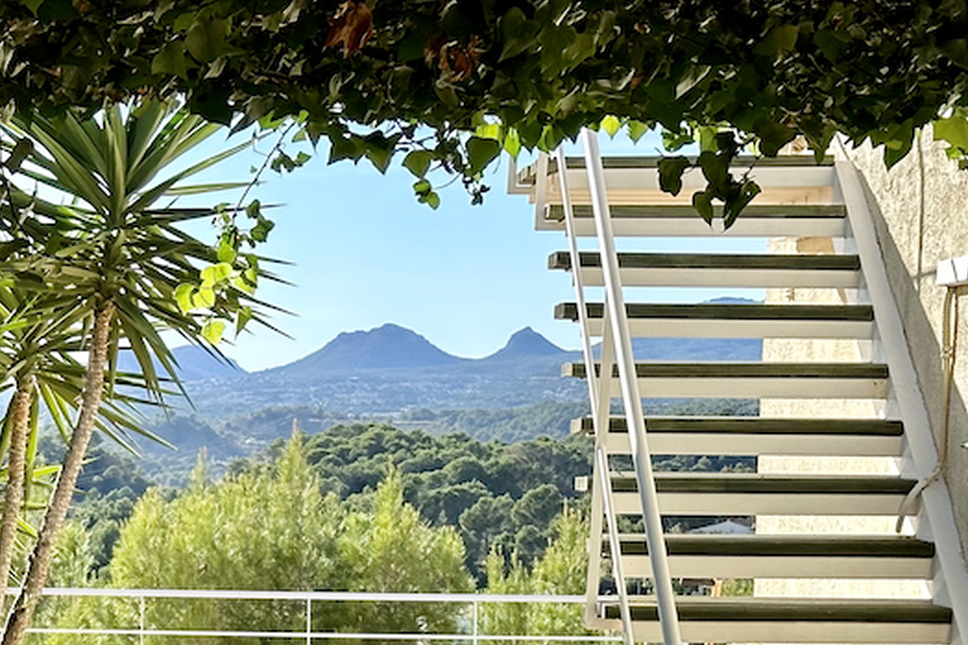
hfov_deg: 16.6
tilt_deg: -7.3
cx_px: 107
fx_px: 3279
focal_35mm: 122
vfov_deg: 11.0
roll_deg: -0.4
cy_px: 813
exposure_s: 1/2070
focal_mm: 6.86
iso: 64
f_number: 1.78
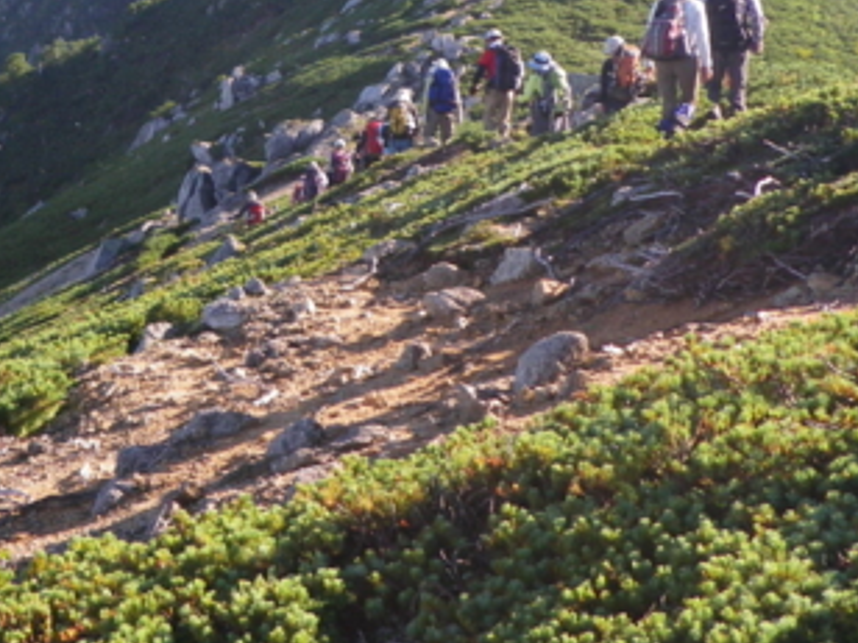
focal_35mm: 91
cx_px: -84
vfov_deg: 16.0
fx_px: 2256
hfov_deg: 20.5
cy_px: 31
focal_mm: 6.2
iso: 64
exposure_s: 1/200
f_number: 3.8
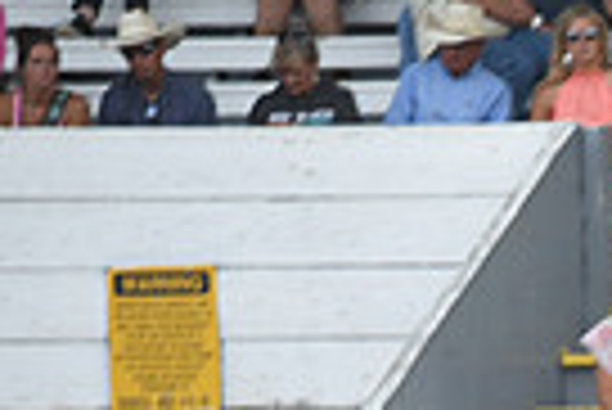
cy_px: 849
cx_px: 1084
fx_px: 14516
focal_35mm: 853
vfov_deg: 1.6
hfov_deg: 2.4
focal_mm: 200
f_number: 2.8
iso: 1600
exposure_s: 1/3200
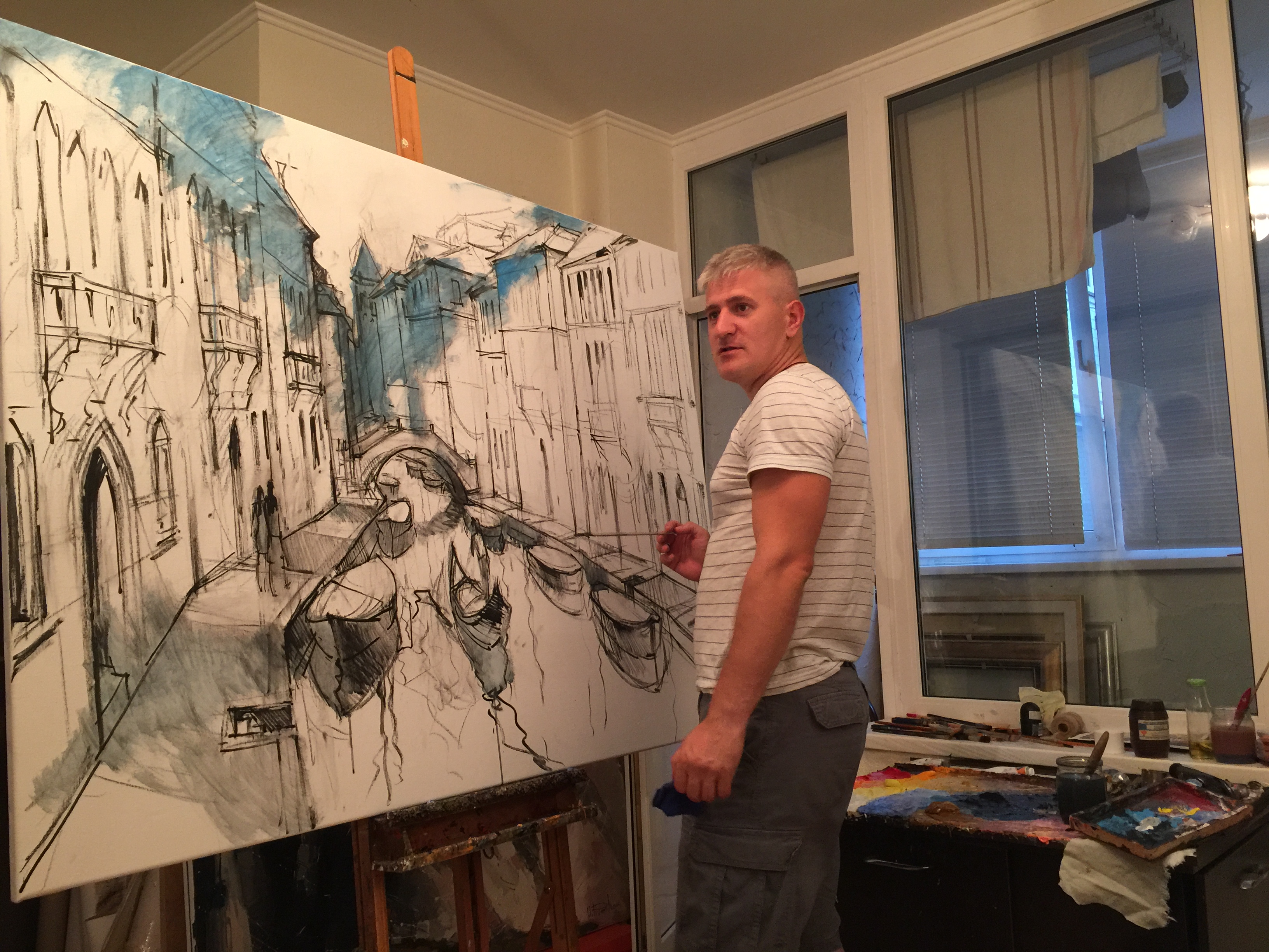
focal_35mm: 29
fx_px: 1063
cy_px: 476
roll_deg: +1.0
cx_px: 634
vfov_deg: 48.2
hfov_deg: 61.7
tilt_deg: +5.2
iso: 100
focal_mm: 4.15
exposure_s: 1/17
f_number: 2.2
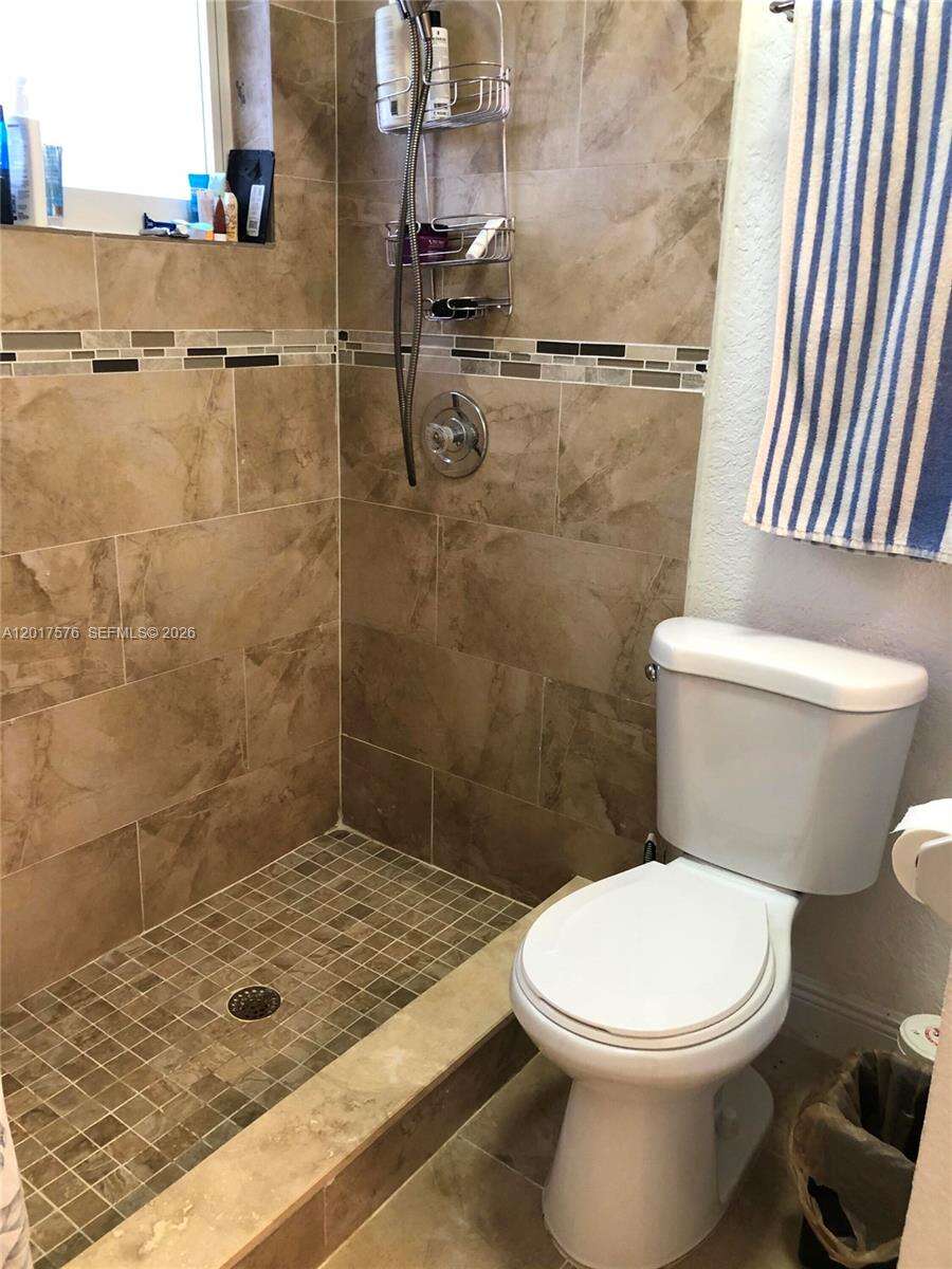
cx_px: 476
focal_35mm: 28
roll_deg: -2.8
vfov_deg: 63.4
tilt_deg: -17.4
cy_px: 634
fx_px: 1027
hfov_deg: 49.7
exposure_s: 1/15
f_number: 1.8
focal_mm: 4
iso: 50
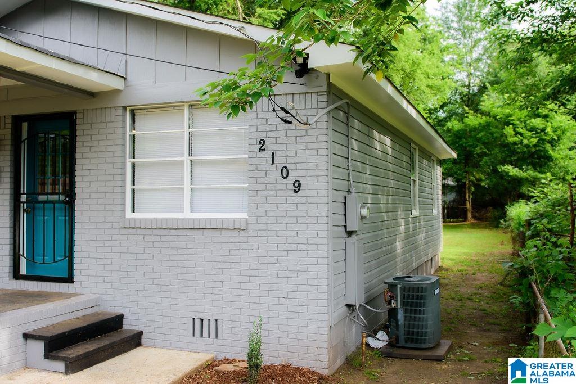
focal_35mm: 36
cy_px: 192
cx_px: 288
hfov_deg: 53.1
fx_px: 576
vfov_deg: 36.9
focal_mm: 24
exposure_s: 1/500
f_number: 2.8
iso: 100
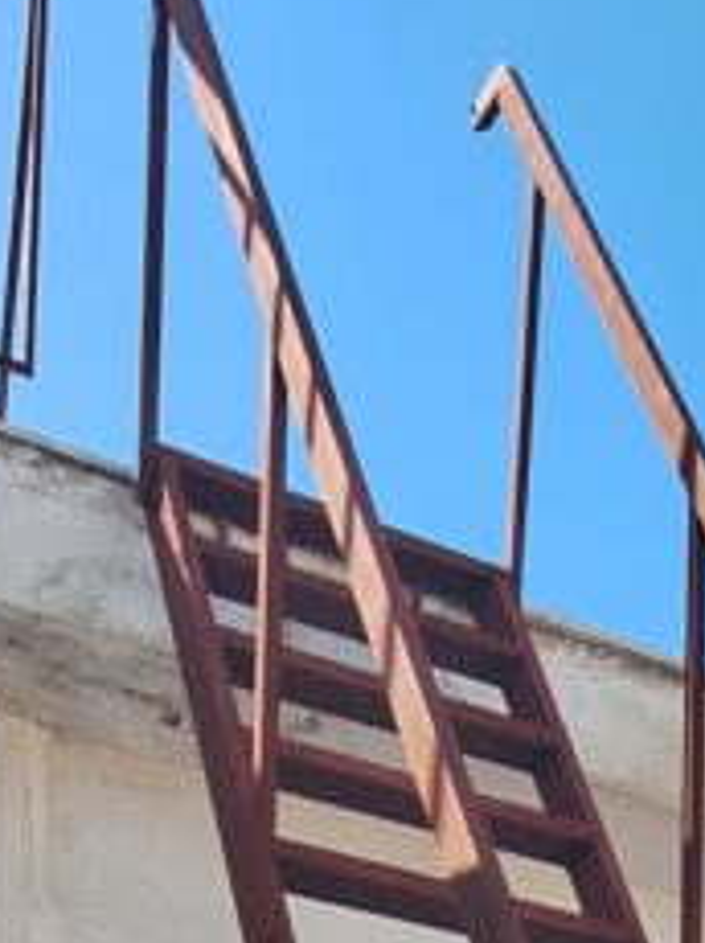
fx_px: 1578
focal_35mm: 58
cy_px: 1509
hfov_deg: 24.9
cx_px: 533
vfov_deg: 24.0
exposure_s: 1/883
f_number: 2.2
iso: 40
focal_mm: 1.74
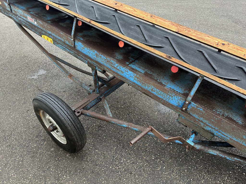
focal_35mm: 24
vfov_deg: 56.8
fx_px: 171
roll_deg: +3.3
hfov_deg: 71.6
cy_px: 92
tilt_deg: -35.7
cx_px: 123
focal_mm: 6.86
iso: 500
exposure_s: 1/51
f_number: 1.78
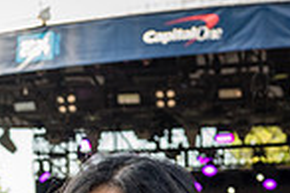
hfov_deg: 11.3
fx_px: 1424
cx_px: -102
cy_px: 418
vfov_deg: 7.4
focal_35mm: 177
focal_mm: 40
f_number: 4.5
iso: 400
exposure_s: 1/250
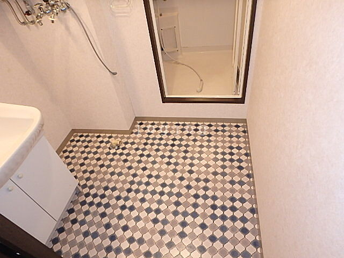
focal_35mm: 21
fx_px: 209
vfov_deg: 63.4
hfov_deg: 79.0
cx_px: 172
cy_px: 129
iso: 400
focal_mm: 3.7
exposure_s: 1/30
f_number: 3.5
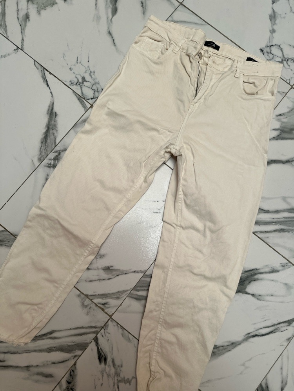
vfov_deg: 71.6
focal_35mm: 24
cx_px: 147
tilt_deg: -83.0
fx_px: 272
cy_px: 196
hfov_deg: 56.8
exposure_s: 1/121
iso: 64
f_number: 1.78
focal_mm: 6.86
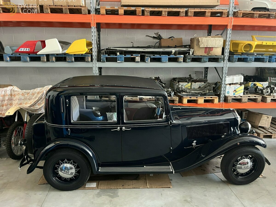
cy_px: 104
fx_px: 207
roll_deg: -0.7
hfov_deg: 67.3
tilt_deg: -13.3
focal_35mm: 26
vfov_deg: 53.1
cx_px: 138
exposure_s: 1/33
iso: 640
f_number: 1.6
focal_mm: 5.1
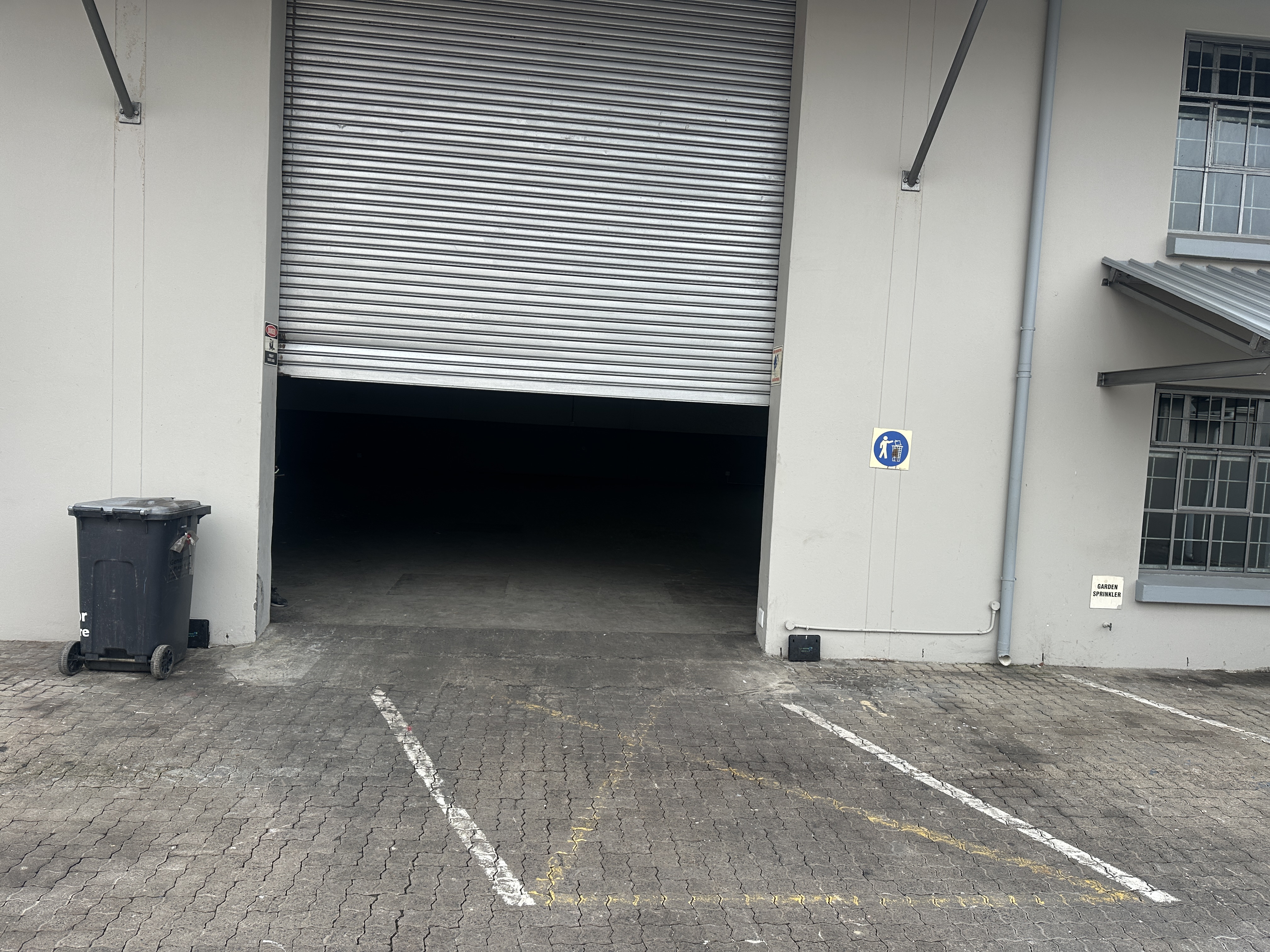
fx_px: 881
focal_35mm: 24
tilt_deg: -2.1
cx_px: 635
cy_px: 476
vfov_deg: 56.8
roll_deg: -2.5
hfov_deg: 71.6
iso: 80
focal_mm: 6.86
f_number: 1.78
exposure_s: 1/1040
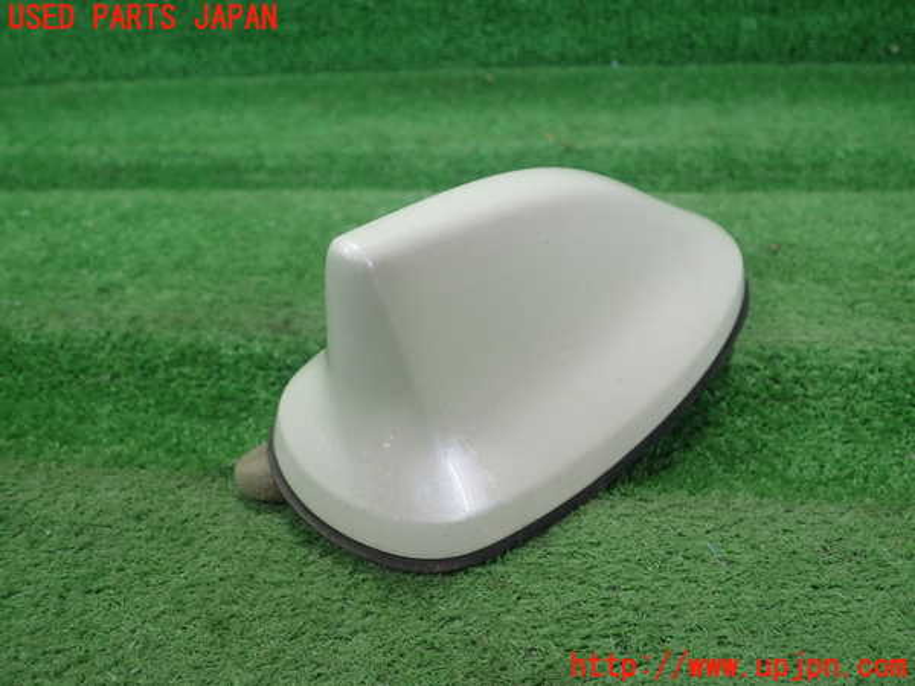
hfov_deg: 60.0
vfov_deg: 46.8
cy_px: 343
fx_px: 793
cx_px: 458
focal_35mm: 30
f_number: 2.3
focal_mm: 5.5
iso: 160
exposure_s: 1/125
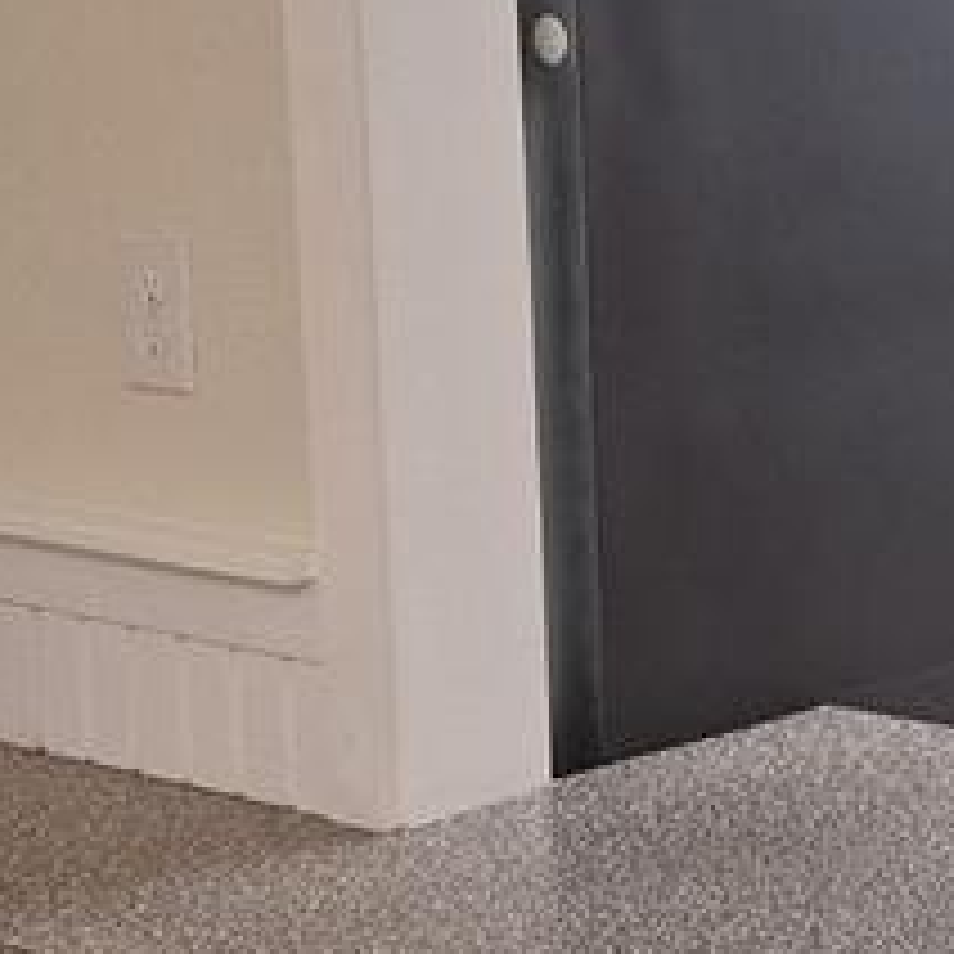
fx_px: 3056
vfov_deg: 17.7
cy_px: 410
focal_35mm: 98
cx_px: 1274
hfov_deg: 16.7
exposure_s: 1/40
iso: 80
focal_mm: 5.54
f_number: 1.8
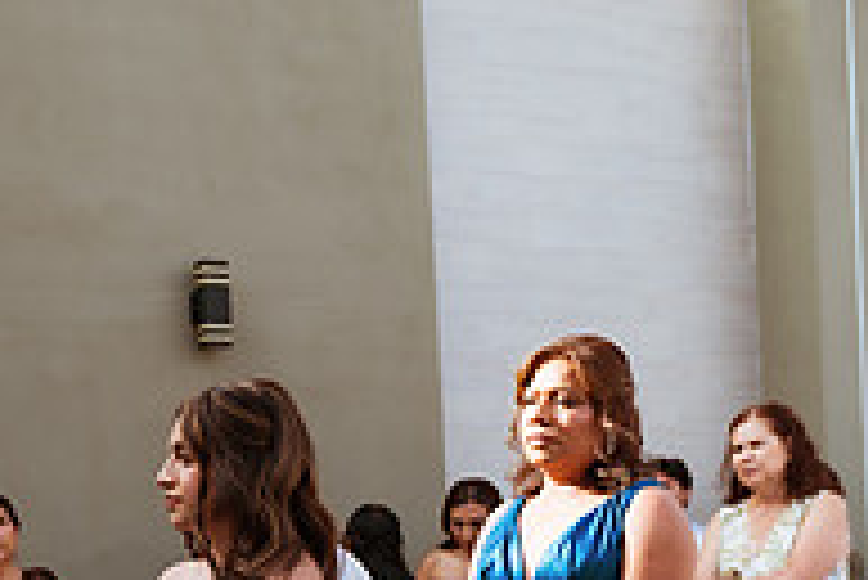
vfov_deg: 17.9
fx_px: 1737
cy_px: 717
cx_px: 261
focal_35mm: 72
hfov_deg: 27.8
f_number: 2.8
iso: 100
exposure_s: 1/800
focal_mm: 24
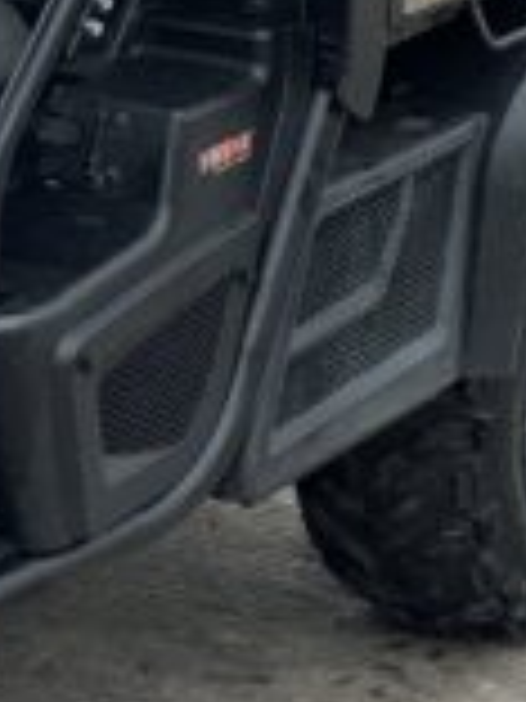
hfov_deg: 7.6
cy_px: 148
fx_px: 3849
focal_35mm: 190
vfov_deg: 10.4
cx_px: -355
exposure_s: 1/568
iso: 16
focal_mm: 3
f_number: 1.8
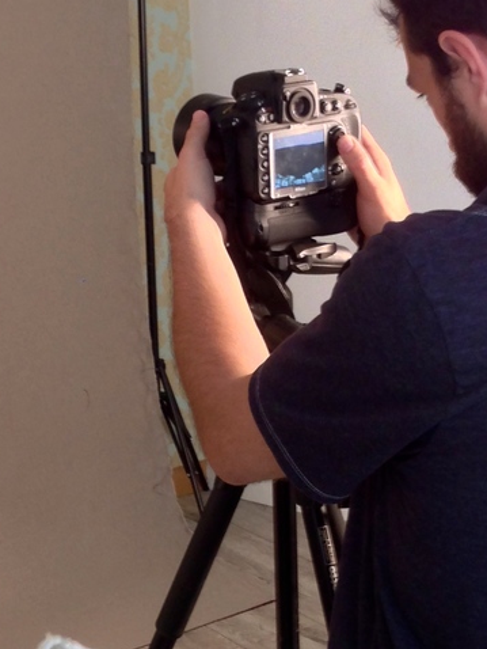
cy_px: 340
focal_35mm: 92
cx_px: 159
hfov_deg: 16.0
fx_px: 1724
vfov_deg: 21.3
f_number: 2.4
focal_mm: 4.12
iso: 64
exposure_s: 1/20
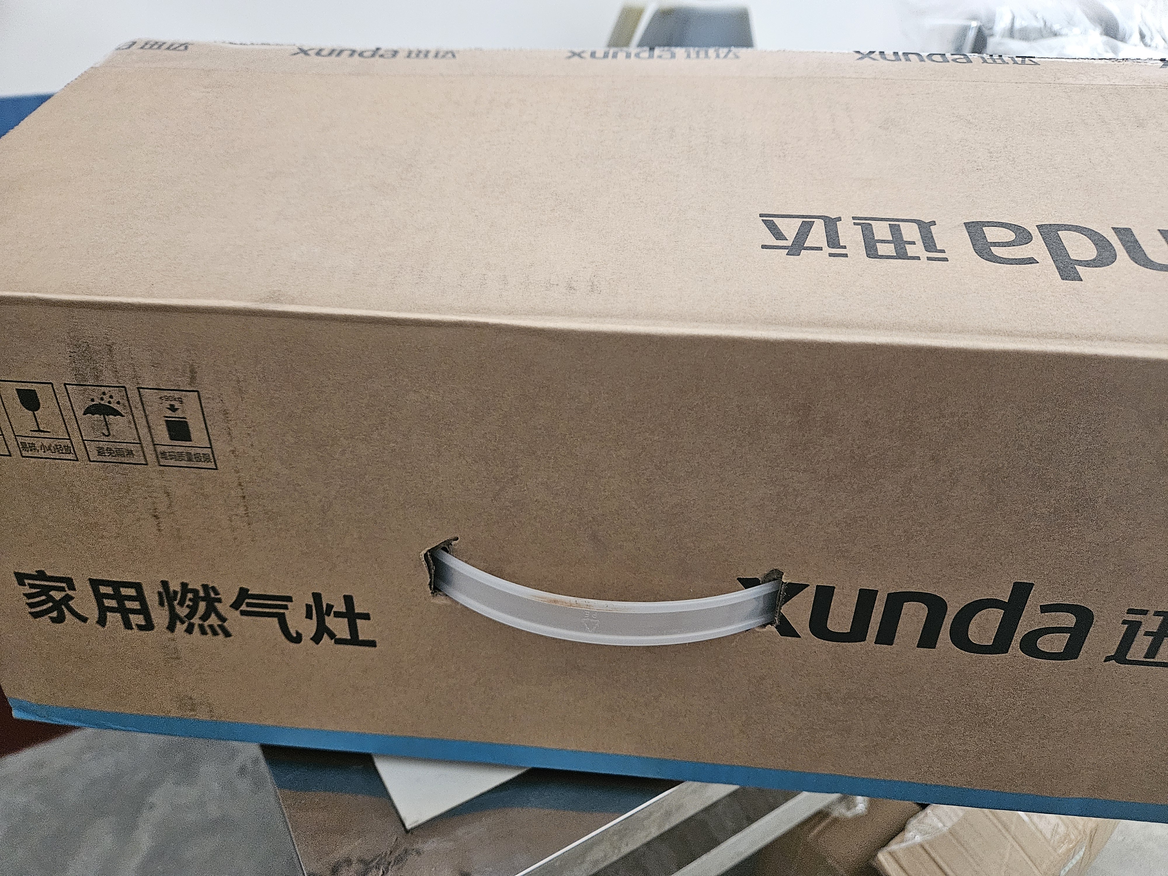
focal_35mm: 23
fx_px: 776
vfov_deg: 58.9
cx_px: 584
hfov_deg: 73.9
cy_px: 438
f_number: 1.8
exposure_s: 1/100
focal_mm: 5.4
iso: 1000
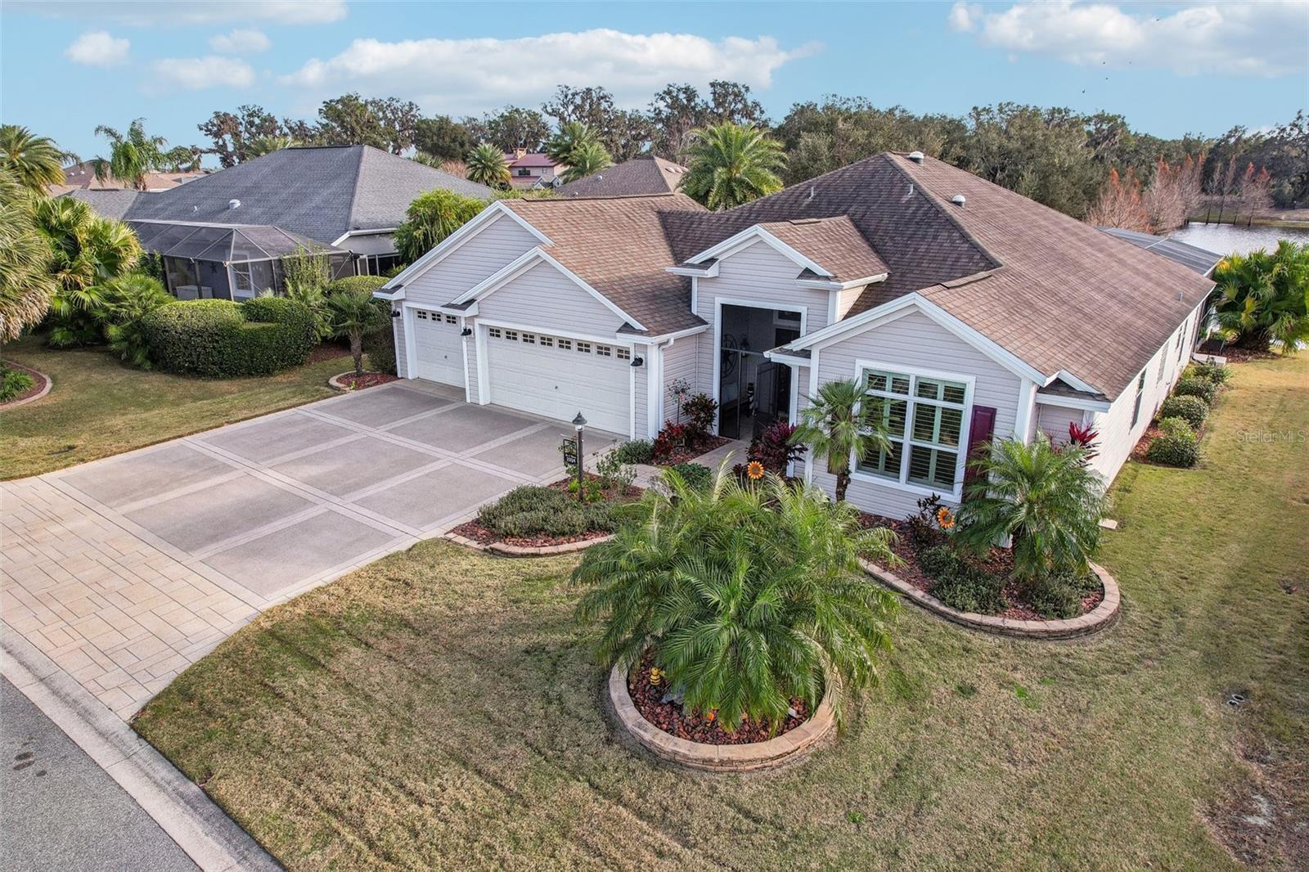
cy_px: 436
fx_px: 800
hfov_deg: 78.6
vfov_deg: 57.2
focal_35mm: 22
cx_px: 654
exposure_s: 1/800
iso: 140
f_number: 2.8
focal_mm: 8.4
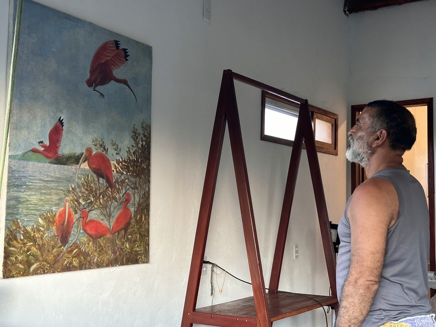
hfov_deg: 39.7
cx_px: 218
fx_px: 605
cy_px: 164
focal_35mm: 48
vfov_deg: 30.3
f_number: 1.78
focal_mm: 6.86
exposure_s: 1/40
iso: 250
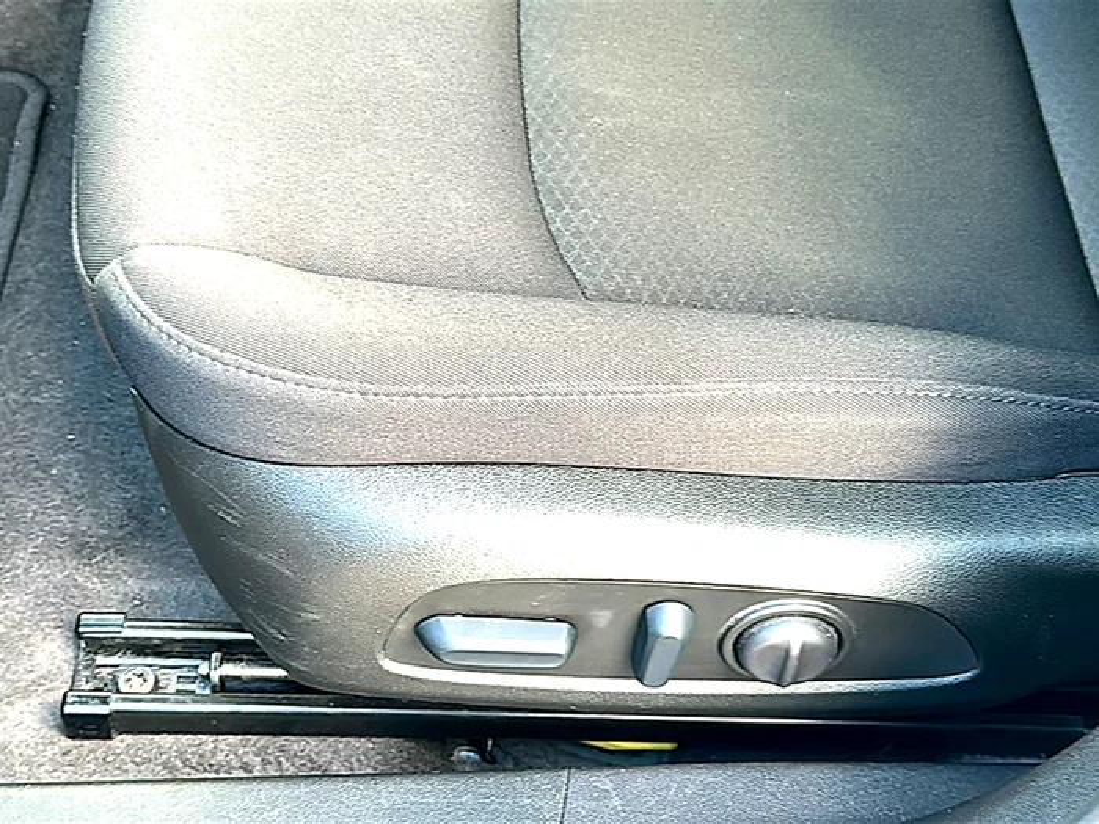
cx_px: 550
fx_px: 1524
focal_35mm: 48
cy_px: 412
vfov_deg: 30.3
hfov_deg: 39.7
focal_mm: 6.86
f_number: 1.78
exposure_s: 1/56
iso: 50
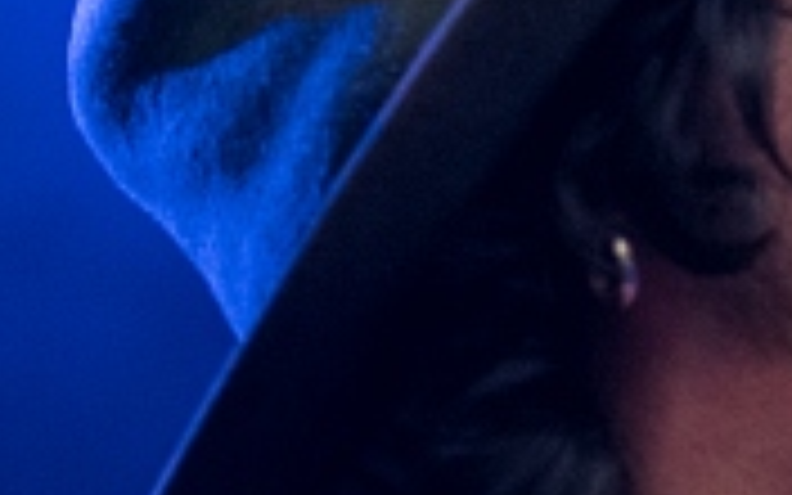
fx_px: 12454
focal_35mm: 577
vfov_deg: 2.3
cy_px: 346
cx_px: 716
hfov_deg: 3.6
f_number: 2.8
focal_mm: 92
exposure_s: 1/160
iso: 1600
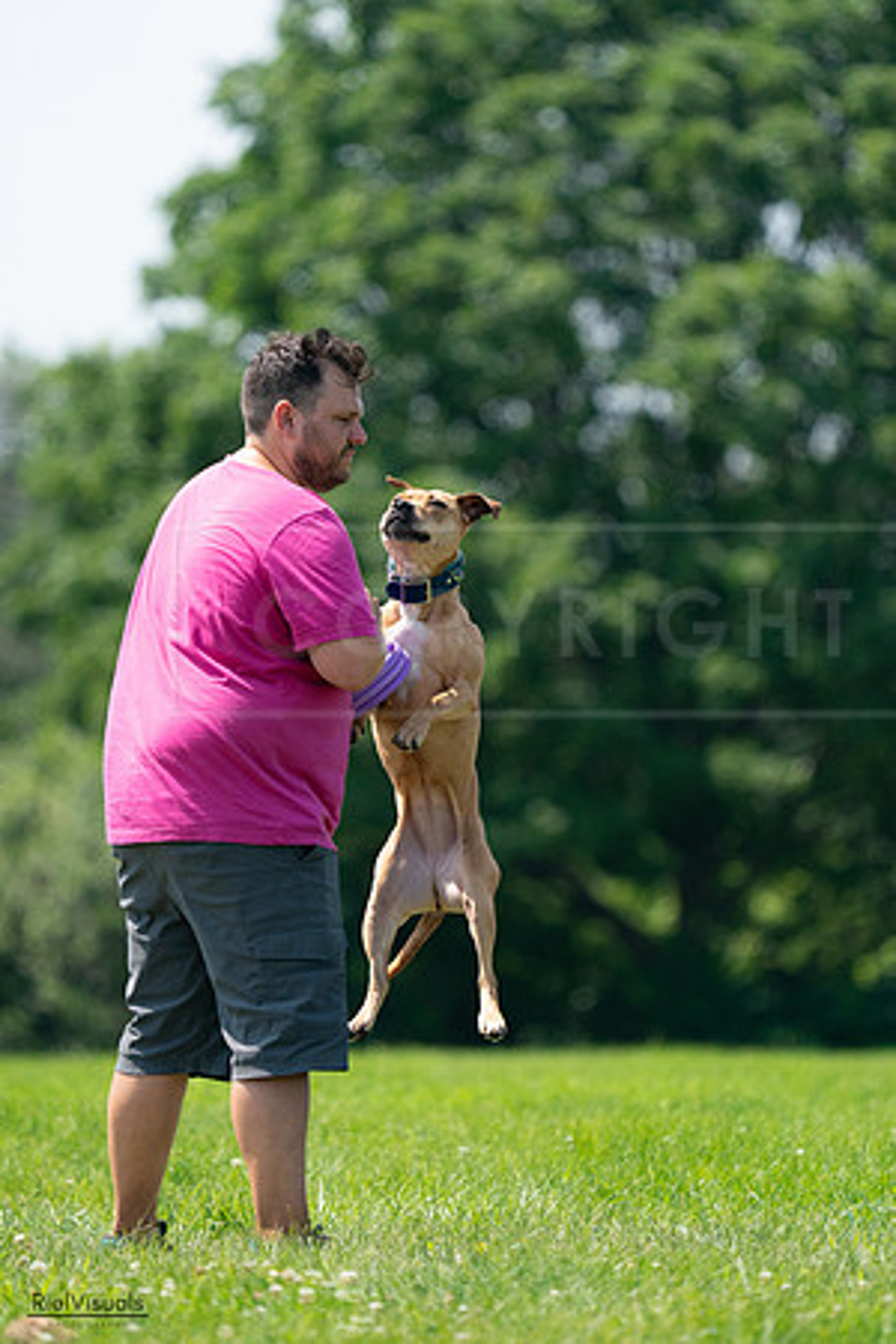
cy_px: 672
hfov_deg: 3.2
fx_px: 16164
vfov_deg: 4.8
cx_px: 448
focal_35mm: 433
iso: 2000
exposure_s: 1/4000
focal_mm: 433
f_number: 6.3
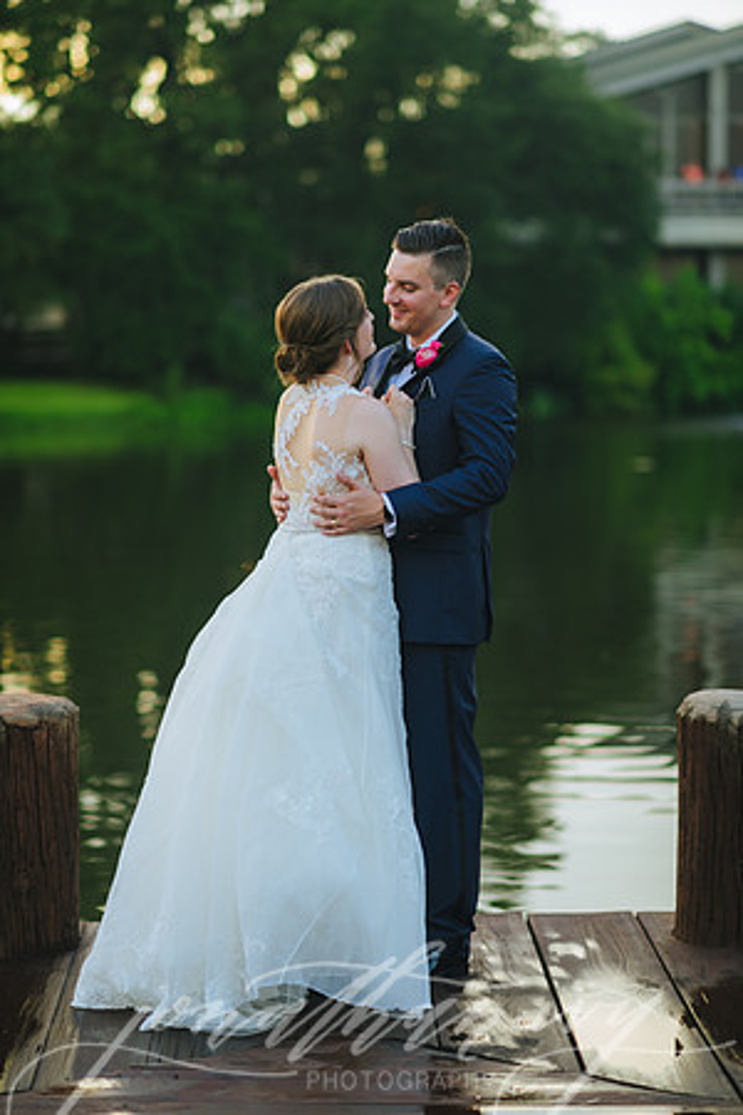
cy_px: 558
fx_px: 2631
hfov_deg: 16.1
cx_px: 372
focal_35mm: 85
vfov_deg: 23.9
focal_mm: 85
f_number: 2
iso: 100
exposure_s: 1/125
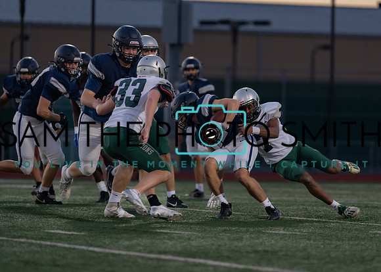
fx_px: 2841
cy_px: 113
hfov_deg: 7.7
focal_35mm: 263
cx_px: 235
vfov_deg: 5.5
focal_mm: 200
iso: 1250
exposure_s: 1/1000
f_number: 2.8
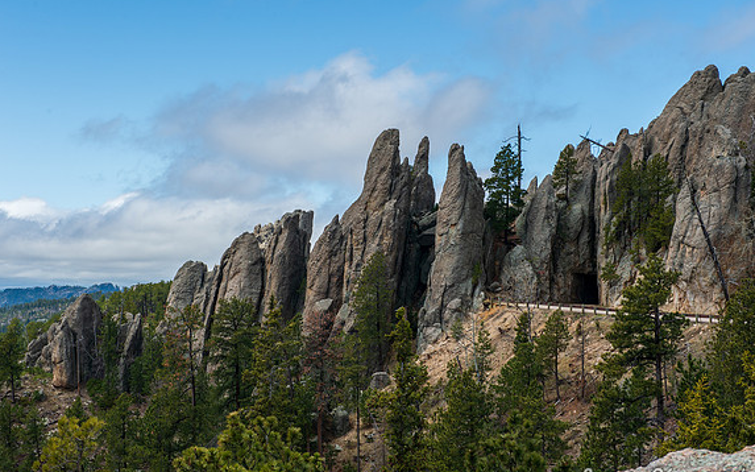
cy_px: 245
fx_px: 1399
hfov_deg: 30.2
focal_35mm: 68
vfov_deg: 19.1
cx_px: 379
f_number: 11
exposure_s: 1/400
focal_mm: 66
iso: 180
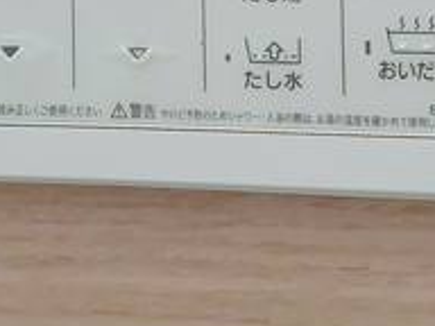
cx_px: 134
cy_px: -100
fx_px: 1508
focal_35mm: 120
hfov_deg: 16.4
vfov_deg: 12.0
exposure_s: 1/60
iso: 500
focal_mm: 5.23
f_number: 1.8
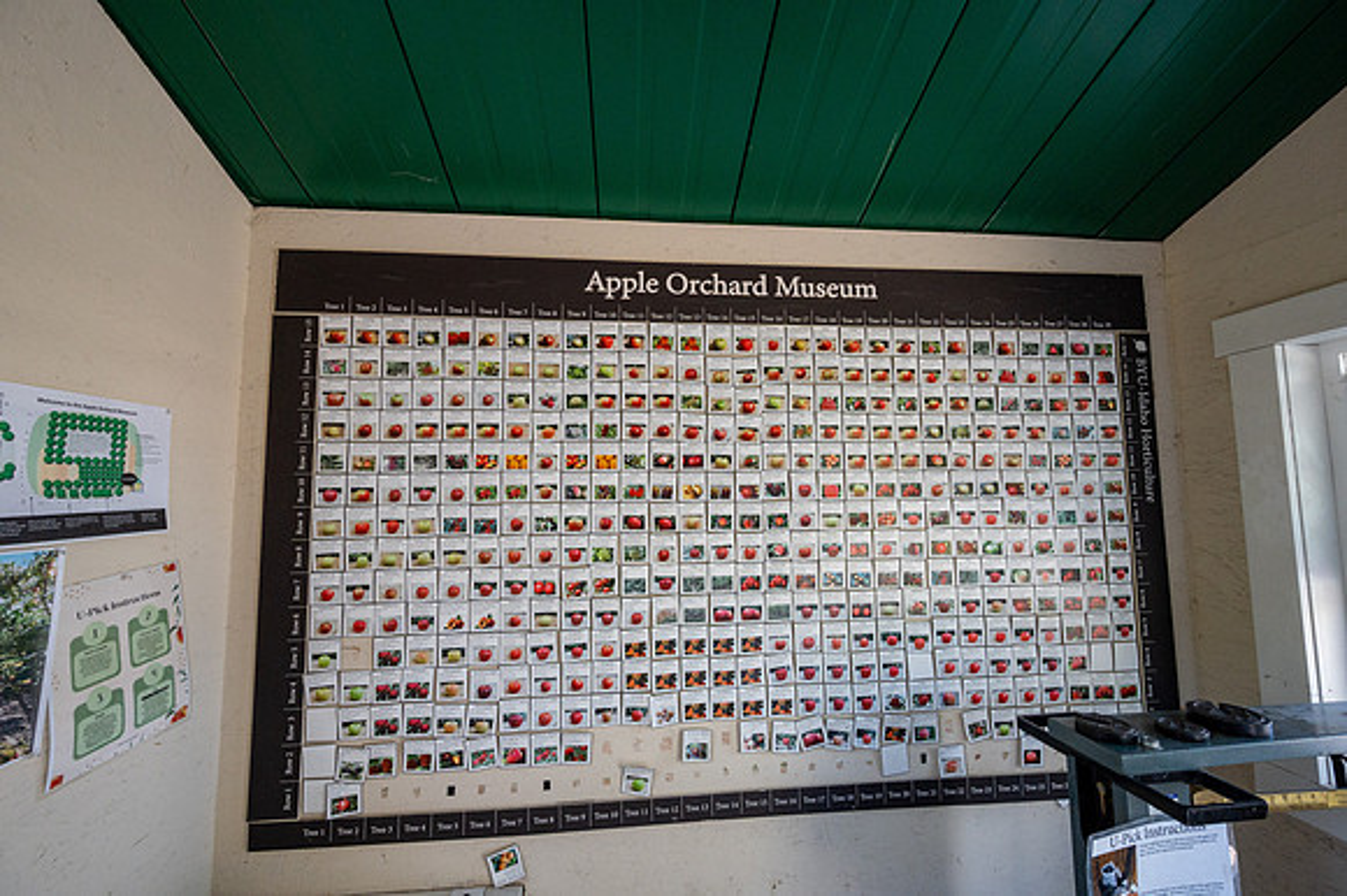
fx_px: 524
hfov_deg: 104.3
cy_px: 448
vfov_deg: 81.1
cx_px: 674
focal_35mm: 14
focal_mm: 14
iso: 2500
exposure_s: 1/160
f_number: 8
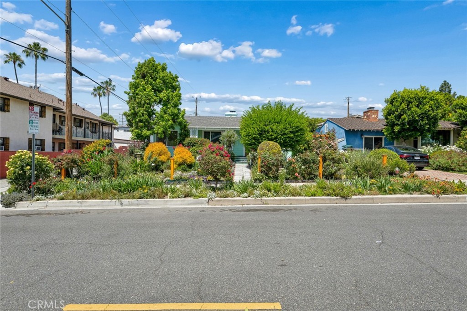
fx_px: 246
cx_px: 234
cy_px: 156
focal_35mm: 19
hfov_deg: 86.9
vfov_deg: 64.6
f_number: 9
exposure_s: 1/80
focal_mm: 19
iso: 64
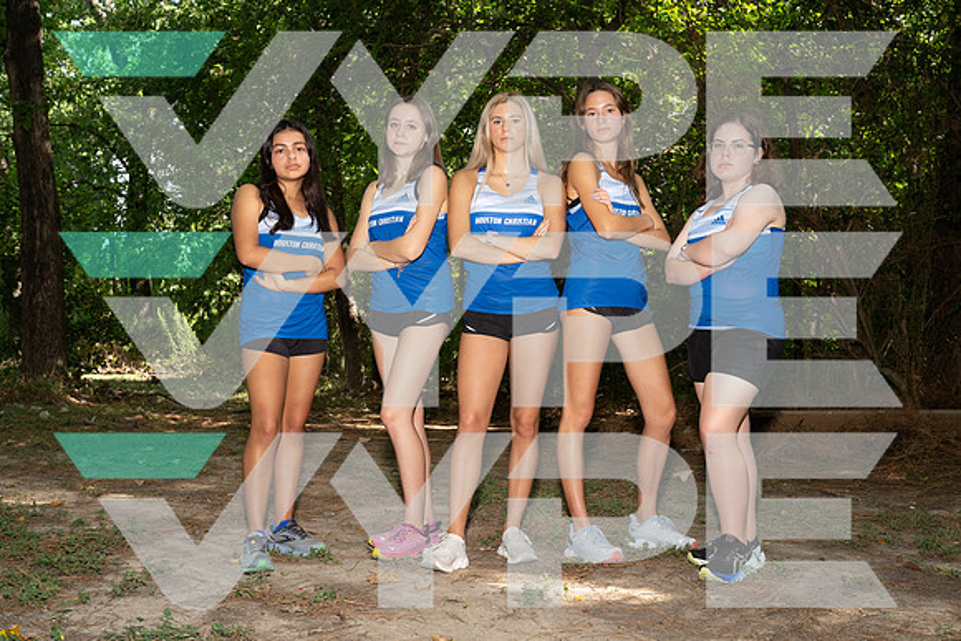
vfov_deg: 30.5
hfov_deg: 44.5
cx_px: 480
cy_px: 320
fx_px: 1175
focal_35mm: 44
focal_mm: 44
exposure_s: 1/250
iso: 800
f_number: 8
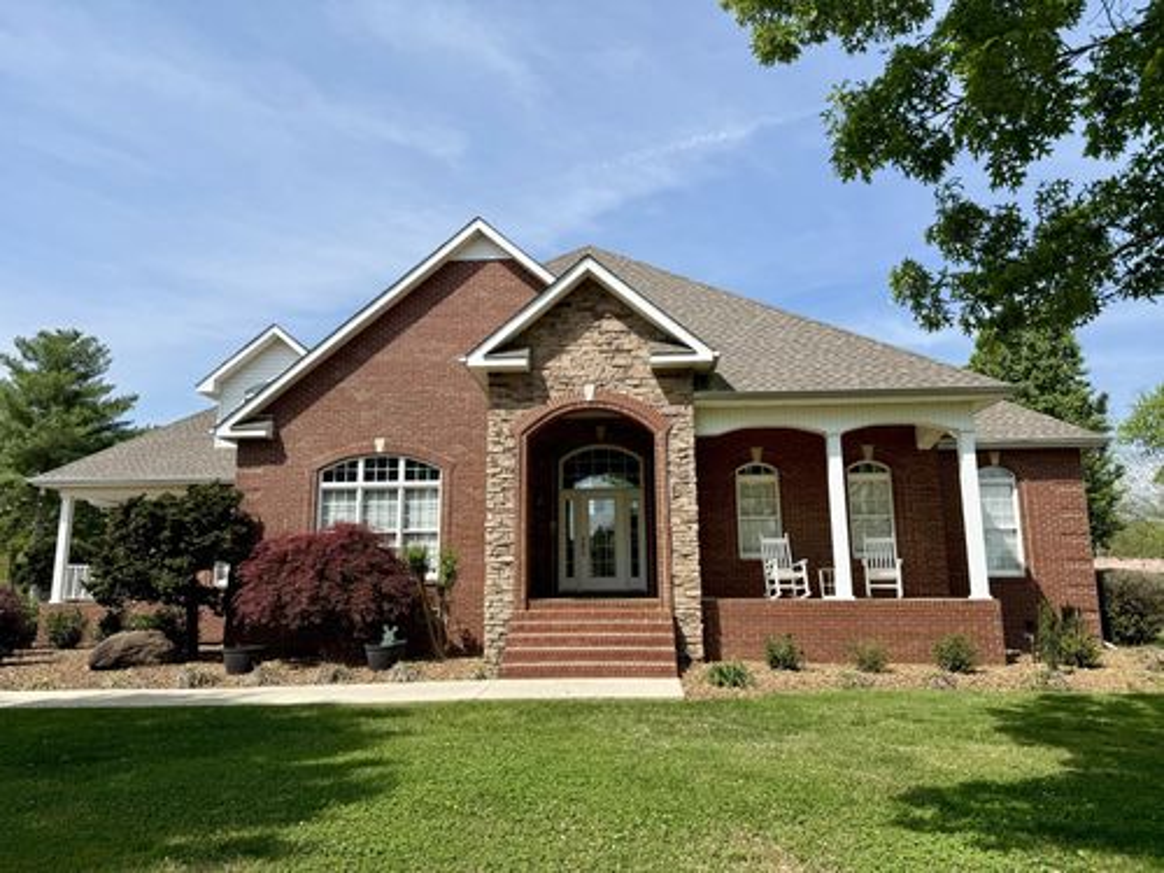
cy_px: 436
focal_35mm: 24
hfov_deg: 71.6
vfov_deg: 56.8
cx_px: 582
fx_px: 807
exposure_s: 1/4975
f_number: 1.78
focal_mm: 6.76
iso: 80
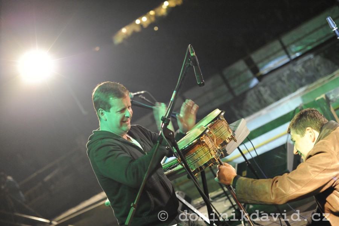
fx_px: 471
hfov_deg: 39.6
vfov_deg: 27.0
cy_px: 113
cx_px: 170
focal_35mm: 50
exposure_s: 1/125
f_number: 2.5
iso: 6400
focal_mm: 50
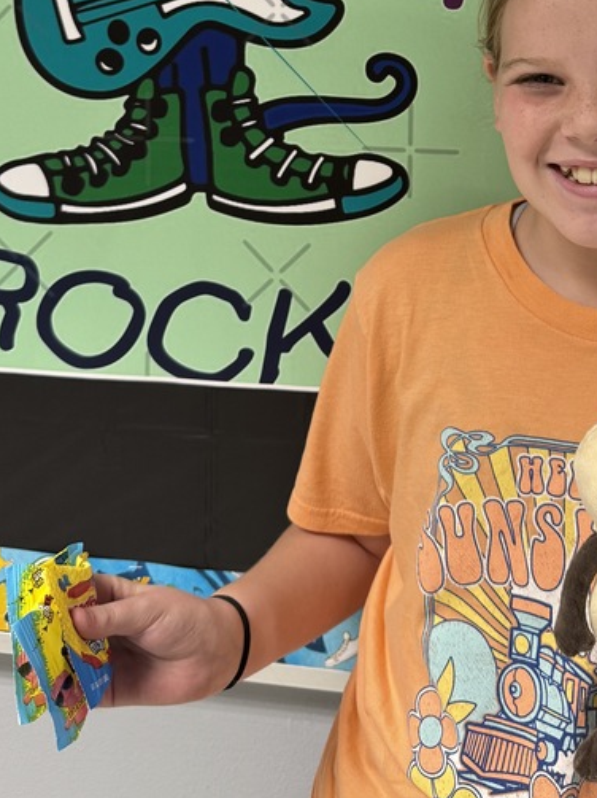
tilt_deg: -7.8
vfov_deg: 36.3
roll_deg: -0.6
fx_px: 1128
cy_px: 65
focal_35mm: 49
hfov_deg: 29.2
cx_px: 441
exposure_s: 1/60
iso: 200
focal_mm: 6.76
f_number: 1.78
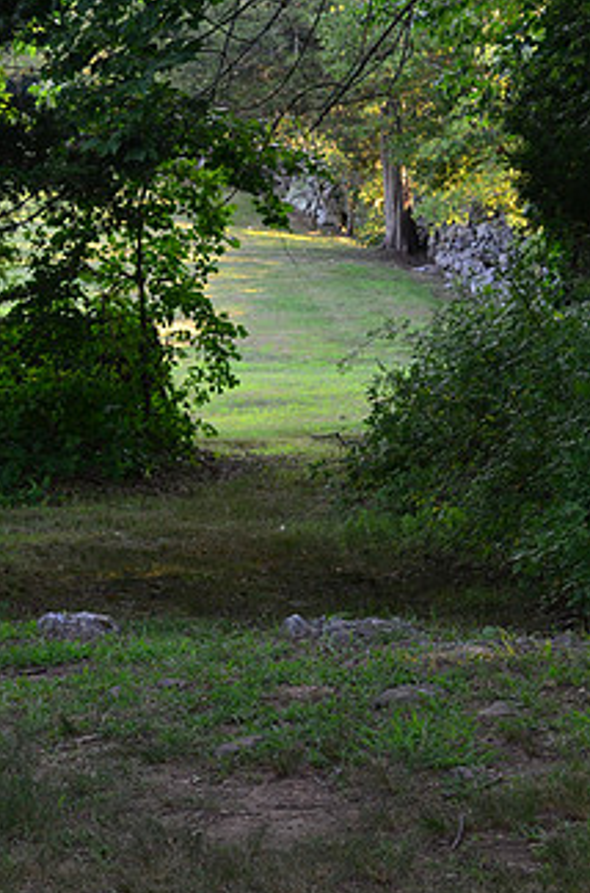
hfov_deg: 9.2
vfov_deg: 13.8
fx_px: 3659
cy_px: 185
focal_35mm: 148
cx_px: 323
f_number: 5.6
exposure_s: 1/80
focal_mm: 55
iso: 400
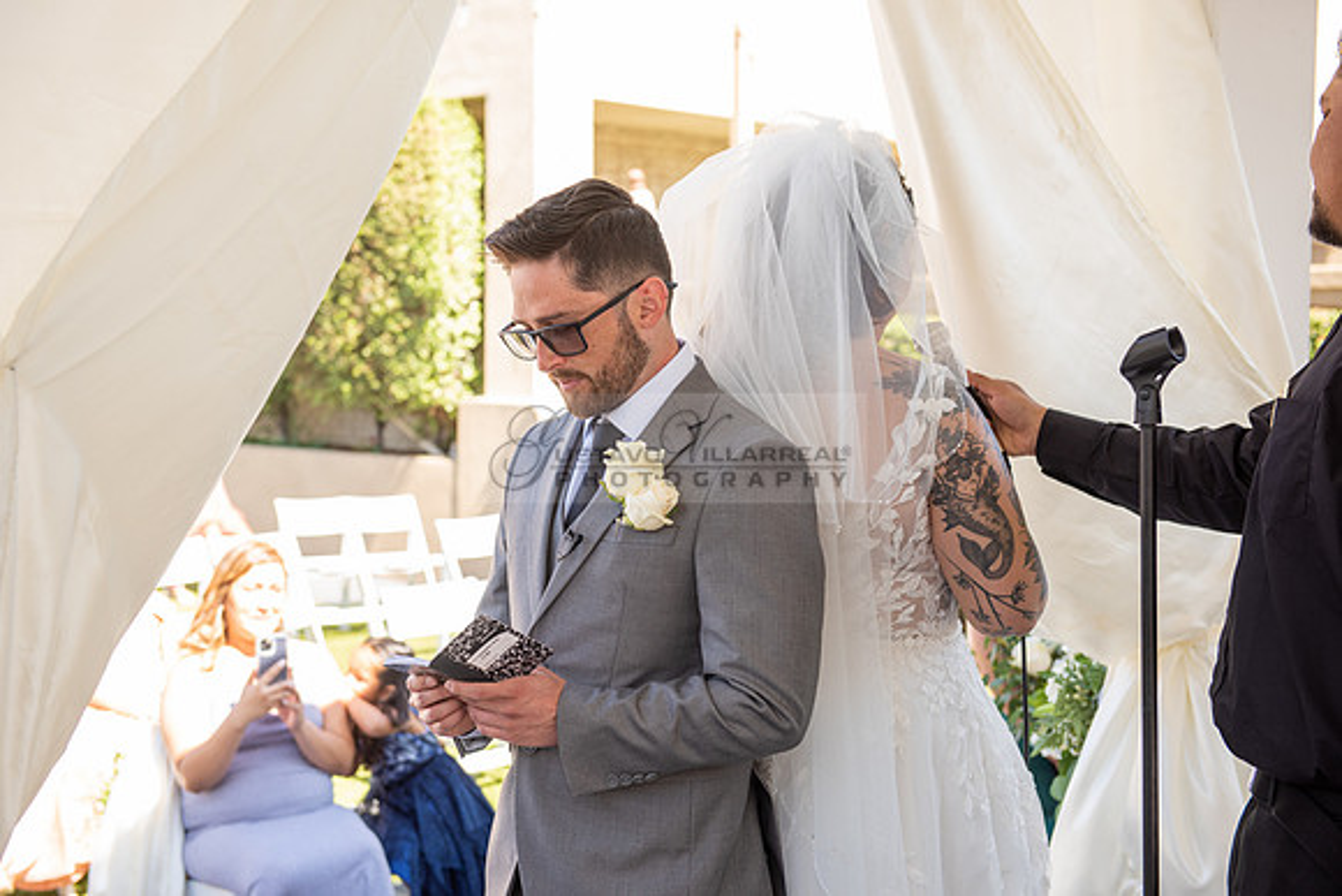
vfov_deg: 26.0
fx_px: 1939
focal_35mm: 52
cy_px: 448
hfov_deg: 38.2
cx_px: 671
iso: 100
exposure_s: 1/100
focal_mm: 52
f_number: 4
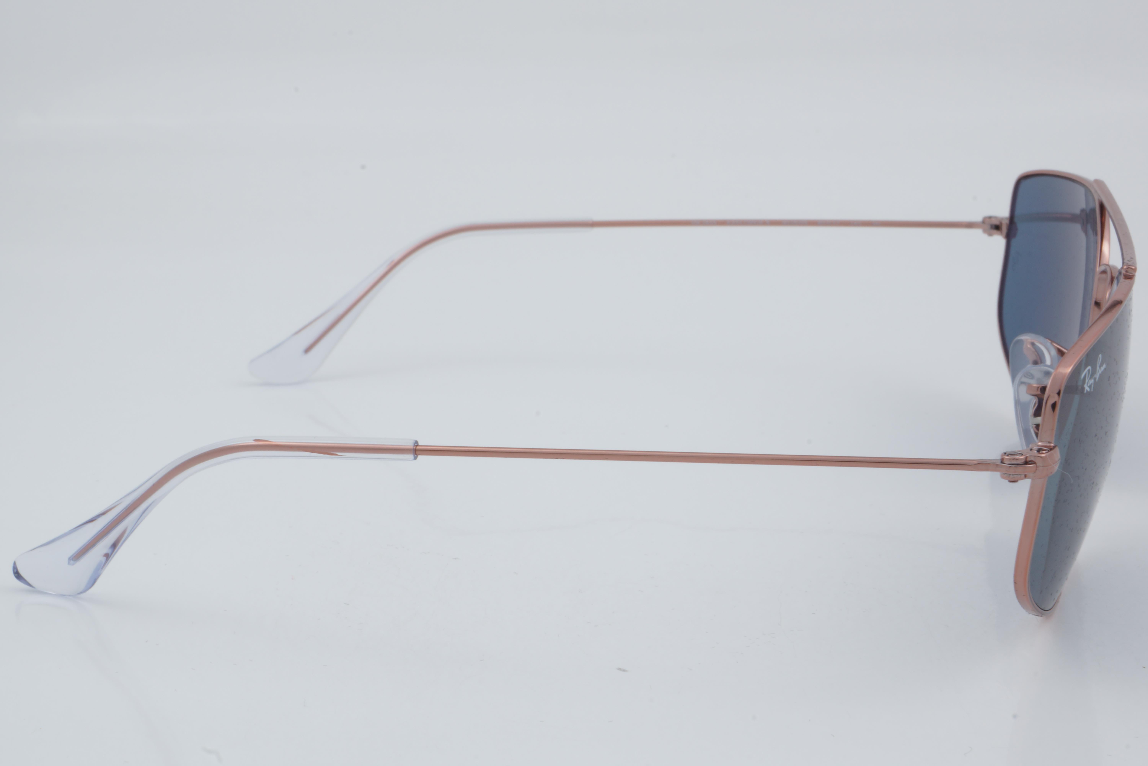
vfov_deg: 18.2
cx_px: 574
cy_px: 383
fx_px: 2391
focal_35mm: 75
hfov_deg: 27.0
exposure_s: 1/4
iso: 100
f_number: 29
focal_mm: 50
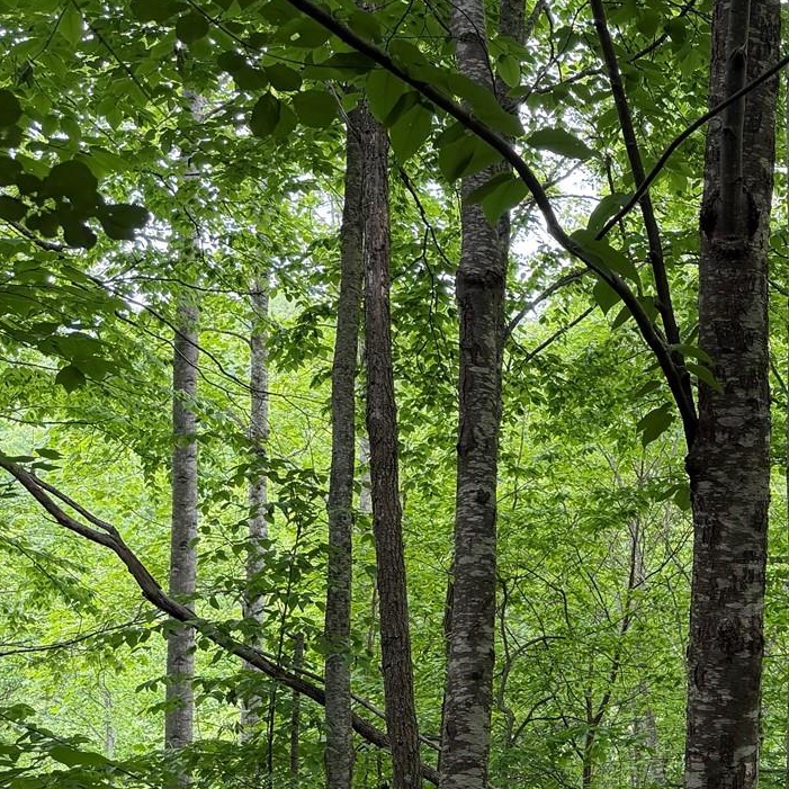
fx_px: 1599
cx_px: 996
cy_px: 528
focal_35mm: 62
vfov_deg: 27.5
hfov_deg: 24.5
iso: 125
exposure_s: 1/199
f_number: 1.78
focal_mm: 6.76
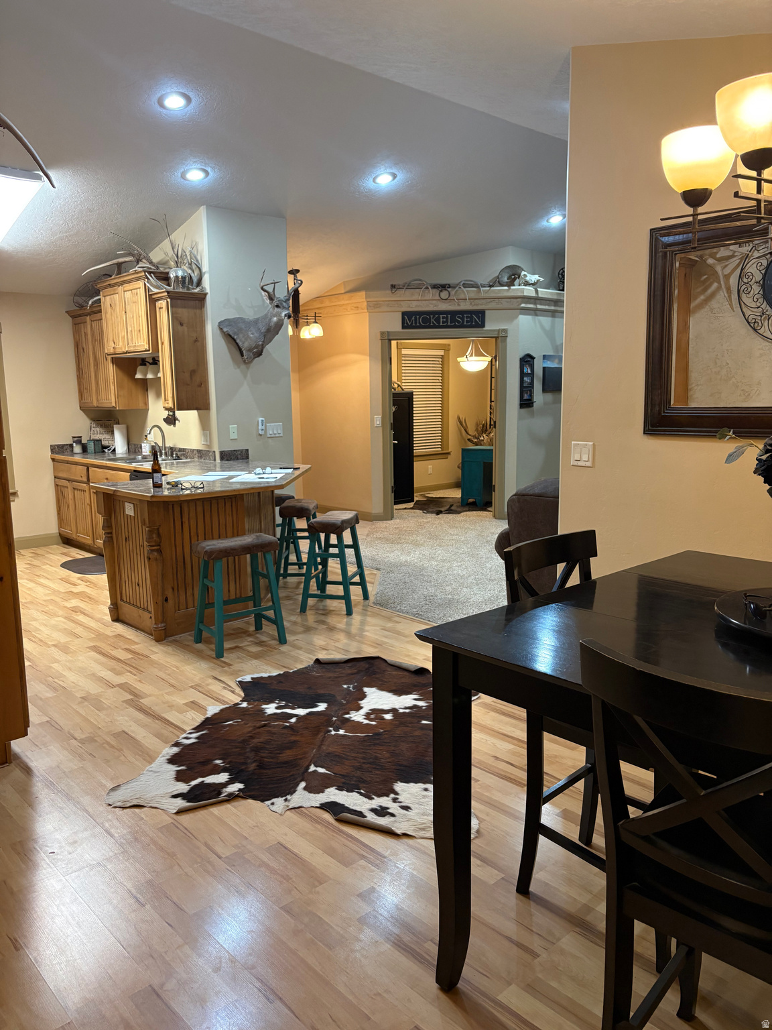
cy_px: 515
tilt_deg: -7.0
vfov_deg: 67.3
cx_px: 386
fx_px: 773
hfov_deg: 53.1
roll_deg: +1.3
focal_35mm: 26
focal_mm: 5.96
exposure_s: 1/60
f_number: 1.6
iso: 250
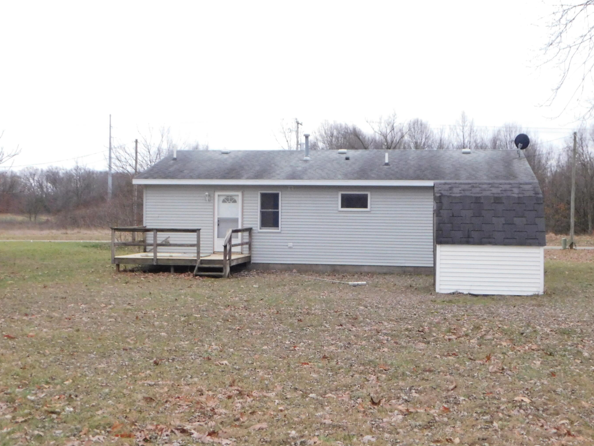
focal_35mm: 40
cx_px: 328
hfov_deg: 46.7
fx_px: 686
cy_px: 219
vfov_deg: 36.0
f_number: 7
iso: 800
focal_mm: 6.3
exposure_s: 1/30
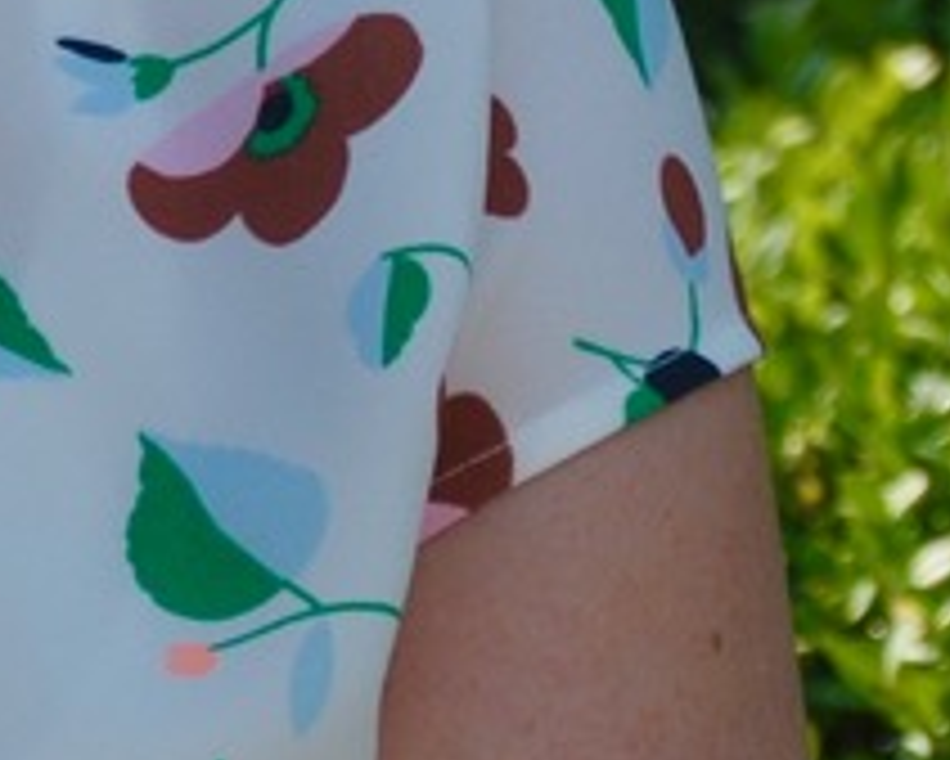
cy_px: -477
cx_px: -657
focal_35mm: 597
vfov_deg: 2.6
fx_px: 16793
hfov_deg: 3.2
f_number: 5
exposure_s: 1/400
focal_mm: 70
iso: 200
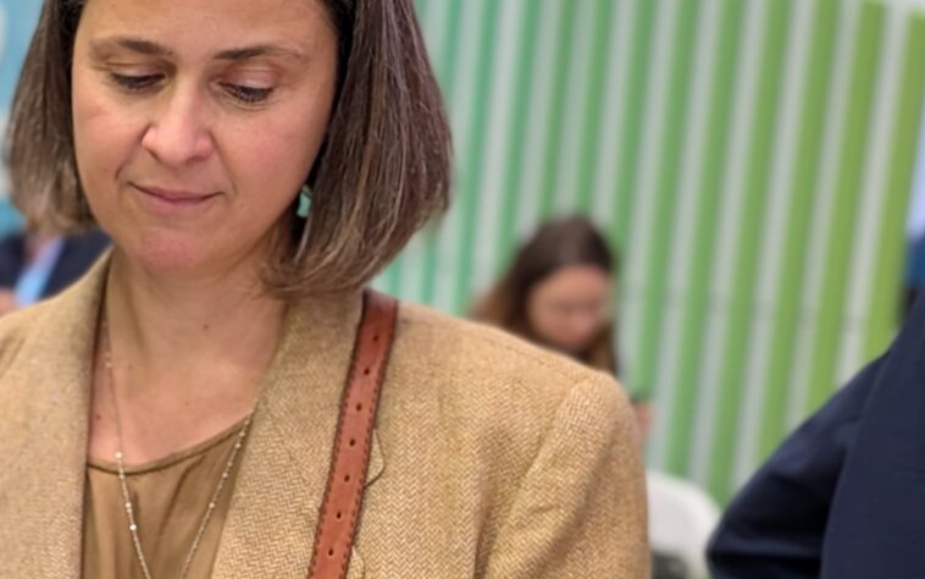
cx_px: -508
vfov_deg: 15.1
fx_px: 2168
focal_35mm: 86
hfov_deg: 20.3
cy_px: 500
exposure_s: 1/100
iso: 54
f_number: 1.68
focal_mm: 6.9
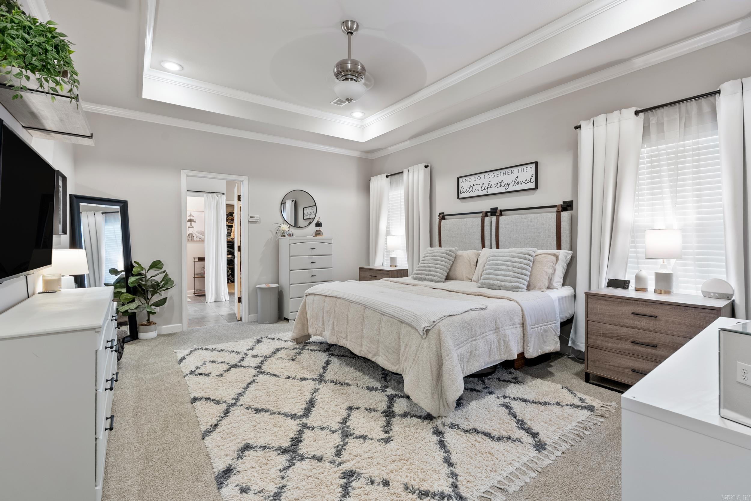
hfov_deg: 96.7
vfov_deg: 73.8
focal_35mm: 16
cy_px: 250
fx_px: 334
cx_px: 376
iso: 250
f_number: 9
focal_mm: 16
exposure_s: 1/2.5
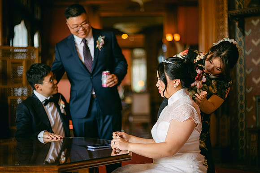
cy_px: 86
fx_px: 437
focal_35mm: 61
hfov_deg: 33.1
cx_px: 130
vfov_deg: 22.4
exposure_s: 1/125
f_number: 1.8
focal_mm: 58
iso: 140
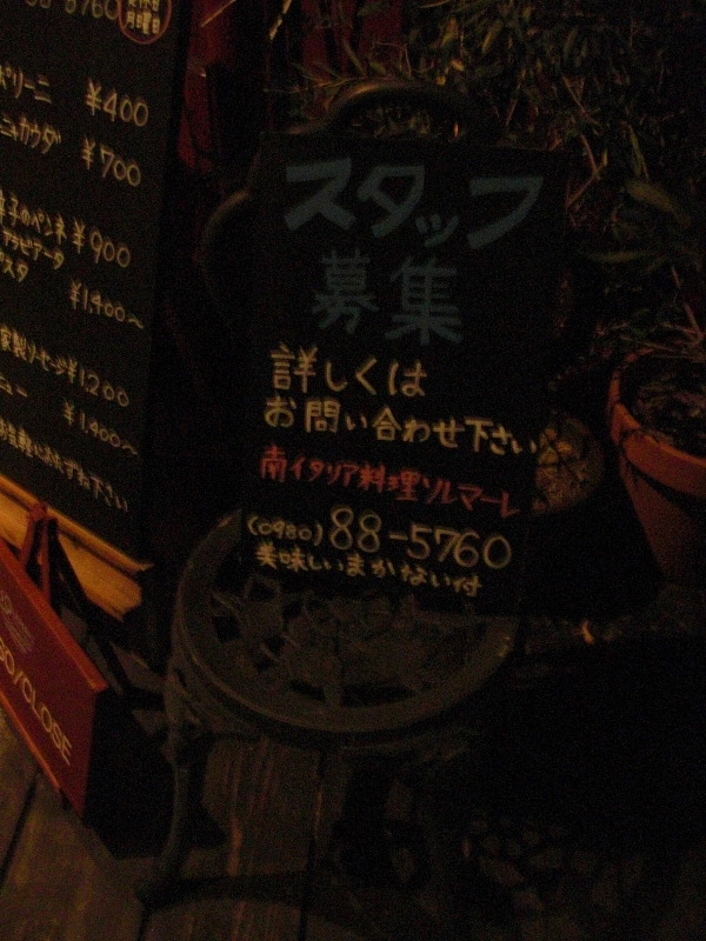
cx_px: 353
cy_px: 470
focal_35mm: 36
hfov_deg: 39.7
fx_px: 979
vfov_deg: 51.4
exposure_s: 1/8
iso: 800
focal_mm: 6.3
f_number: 2.8
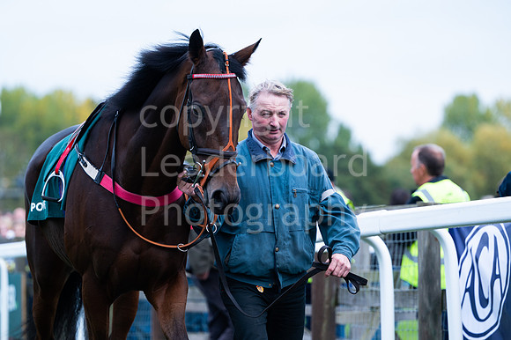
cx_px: 256
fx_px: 2553
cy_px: 170
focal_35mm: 180
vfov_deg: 7.6
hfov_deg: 11.4
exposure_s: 1/800
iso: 400
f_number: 4
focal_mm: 180
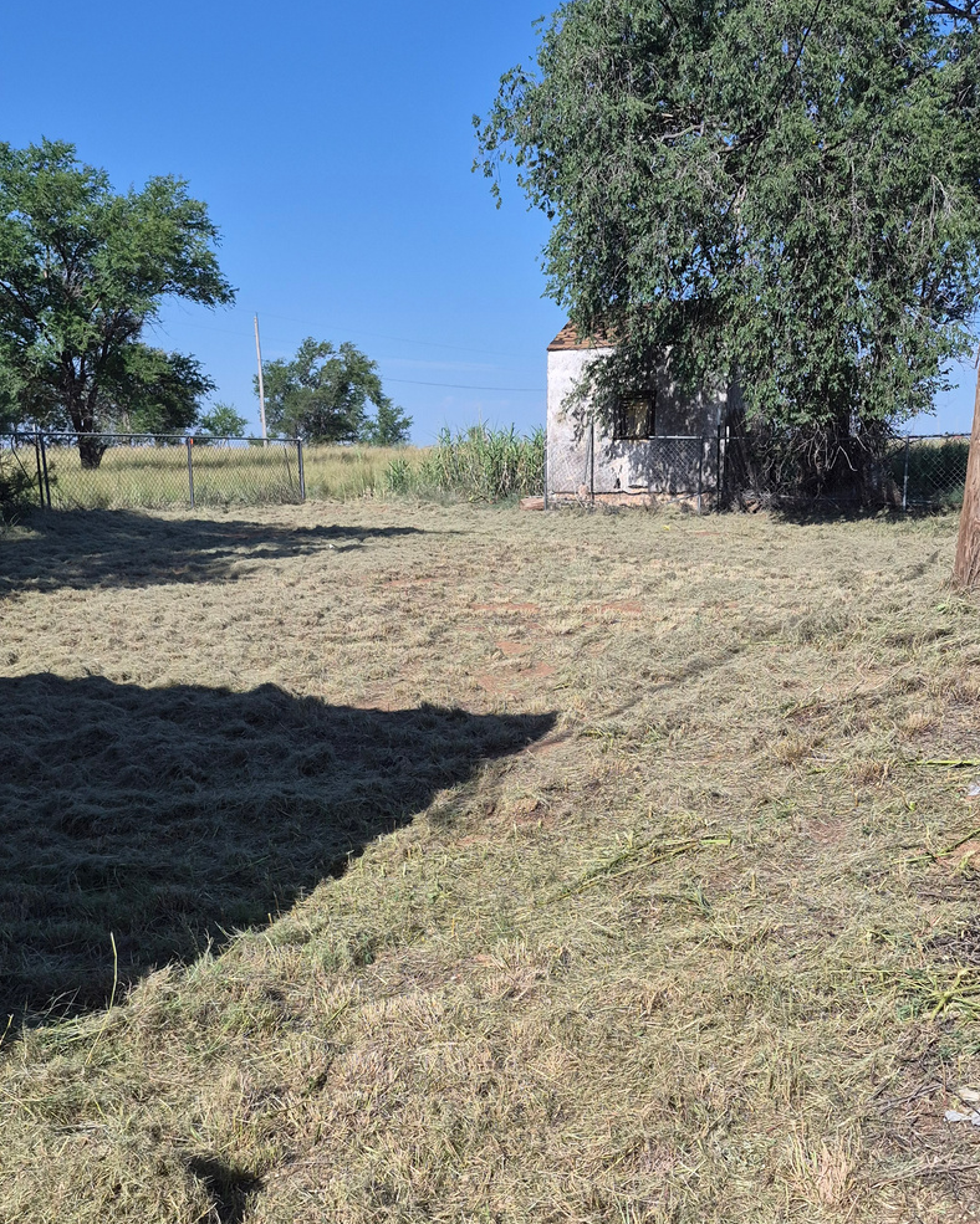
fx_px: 1269
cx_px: 510
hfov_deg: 42.2
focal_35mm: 35
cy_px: 816
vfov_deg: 50.6
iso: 80
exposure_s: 1/5792
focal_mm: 5.4
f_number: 1.8
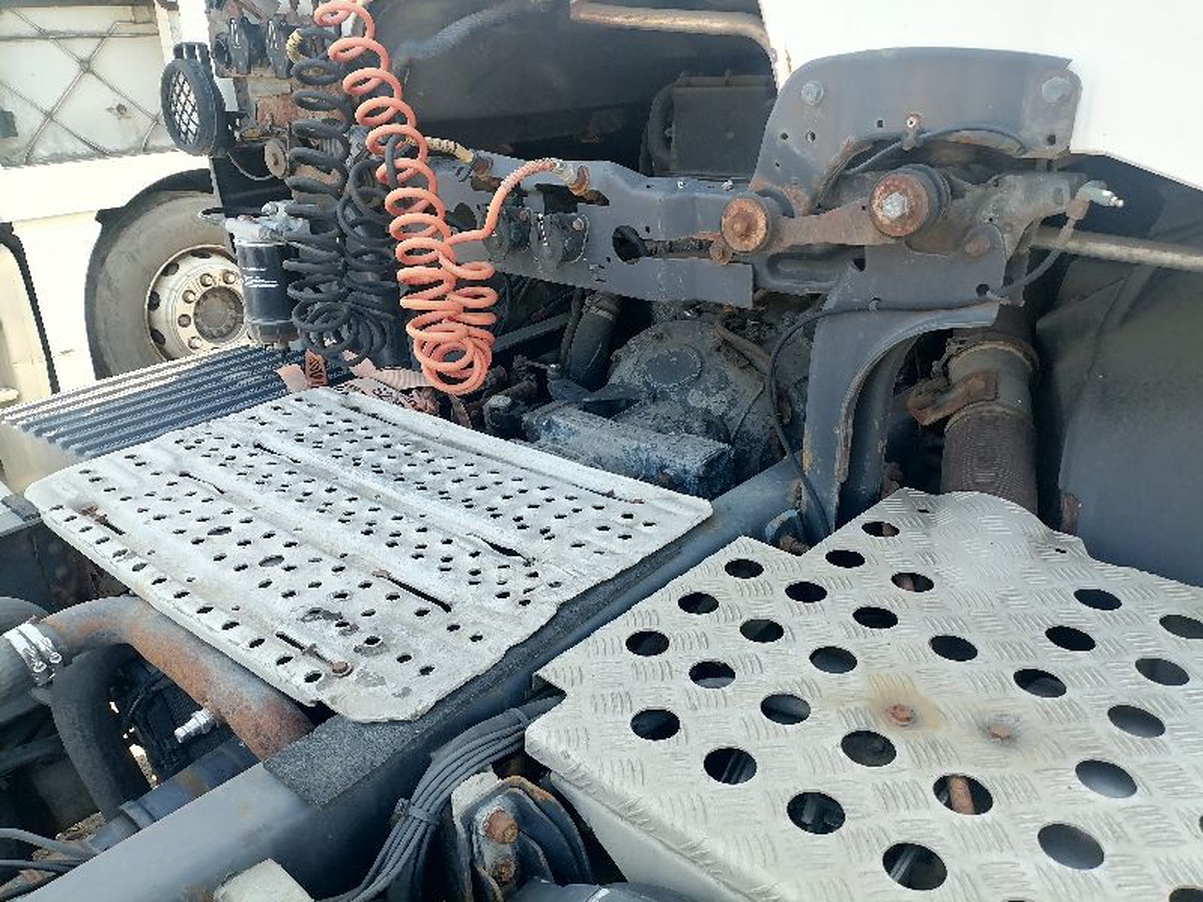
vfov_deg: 53.1
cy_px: 451
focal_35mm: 26
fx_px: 904
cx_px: 602
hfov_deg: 67.3
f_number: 1.8
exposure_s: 1/233
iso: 50
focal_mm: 4.25
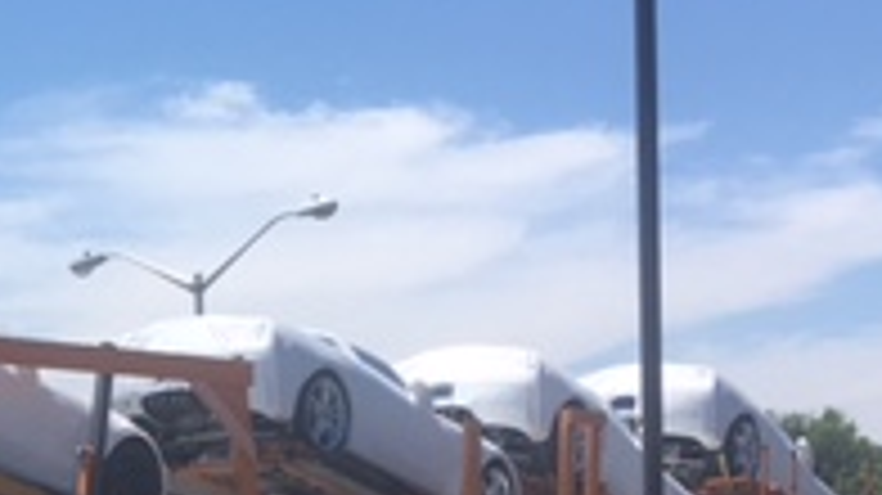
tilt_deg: -7.0
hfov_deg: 19.4
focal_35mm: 103
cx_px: -220
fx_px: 2408
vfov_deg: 10.8
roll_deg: +2.5
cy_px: 945
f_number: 2.2
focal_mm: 4.15
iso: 25
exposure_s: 1/1832
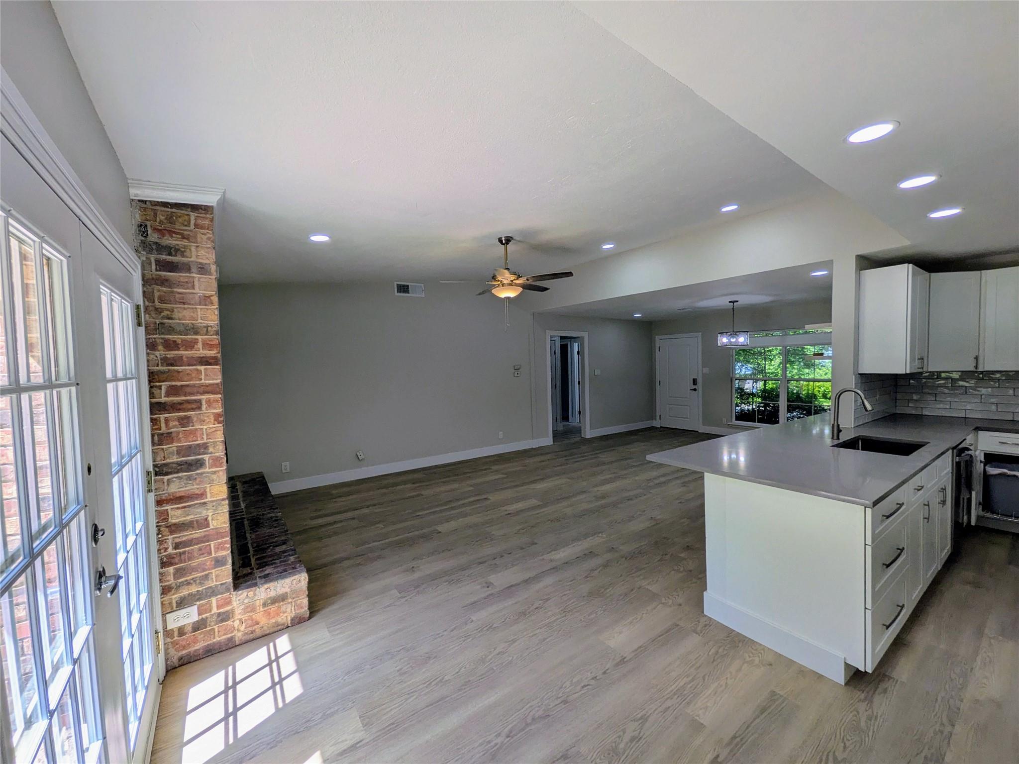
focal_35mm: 14
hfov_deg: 102.1
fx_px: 412
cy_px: 382
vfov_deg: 85.7
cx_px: 510
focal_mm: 1.85
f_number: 2.2
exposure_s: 1/261
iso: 48
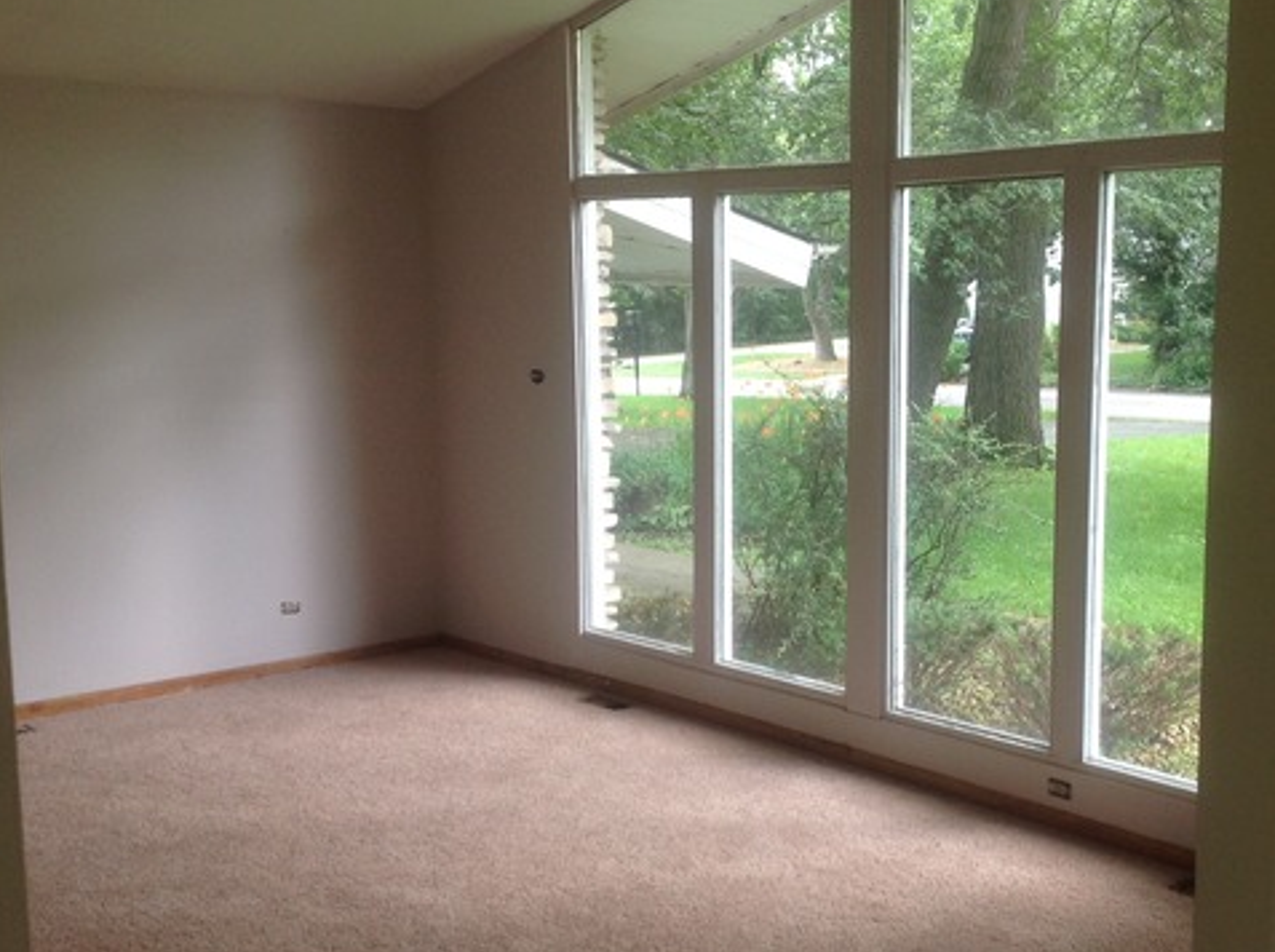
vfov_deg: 30.8
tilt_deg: -7.6
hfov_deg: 40.0
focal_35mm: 47
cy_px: 511
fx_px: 1728
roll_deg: +0.1
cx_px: 847
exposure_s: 1/60
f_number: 2.4
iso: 64
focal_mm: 4.28
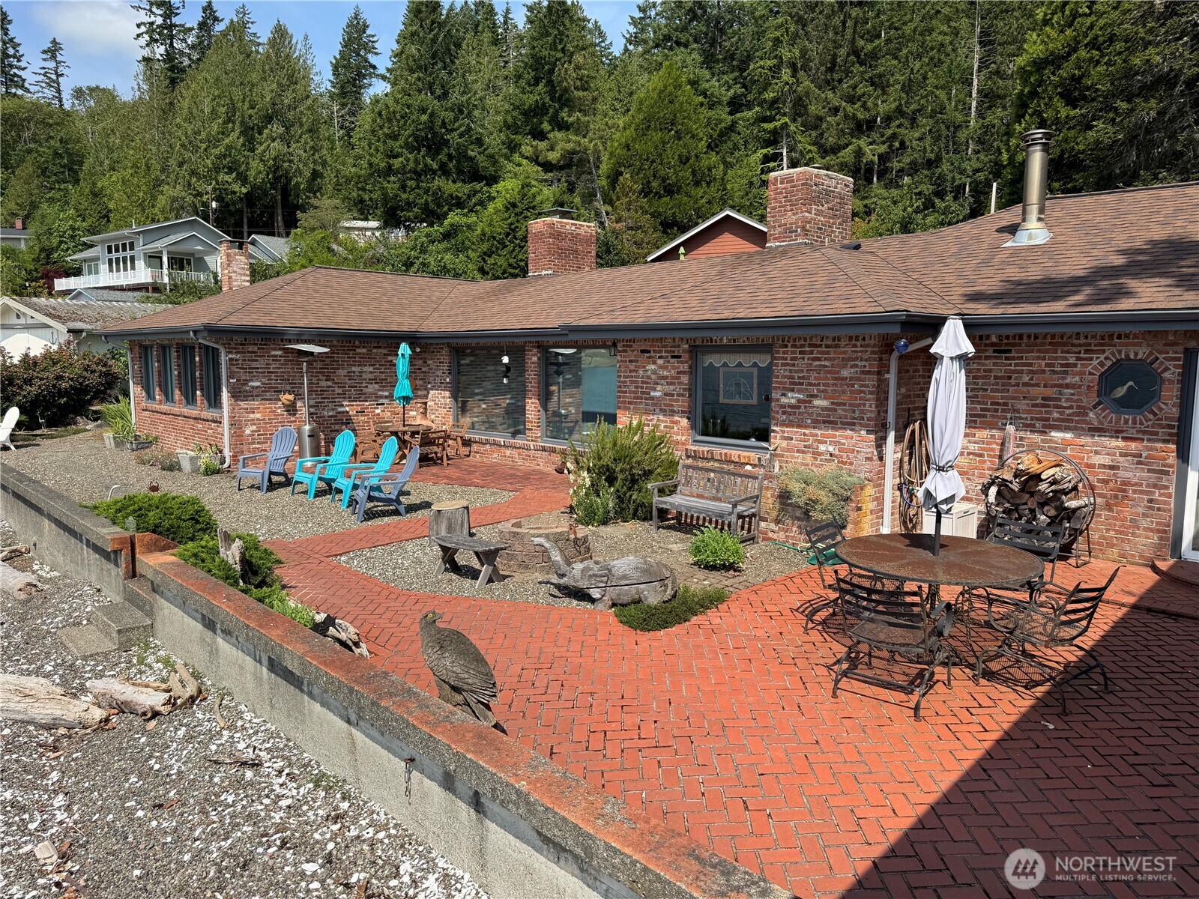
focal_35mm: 24
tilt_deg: -8.0
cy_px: 450
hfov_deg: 71.6
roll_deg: +0.0
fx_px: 831
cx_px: 600
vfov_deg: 56.8
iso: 80
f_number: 1.78
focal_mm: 6.76
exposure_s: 1/3802
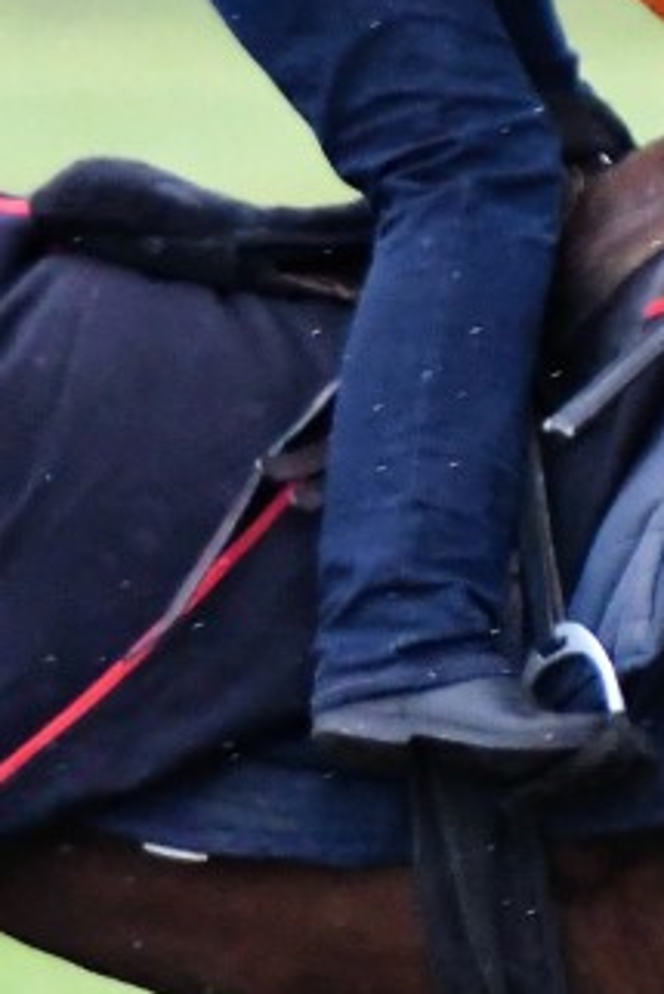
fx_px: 41673
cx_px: 476
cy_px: 568
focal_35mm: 1508
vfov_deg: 1.4
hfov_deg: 0.9
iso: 3200
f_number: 2.8
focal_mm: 200
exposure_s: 1/1600
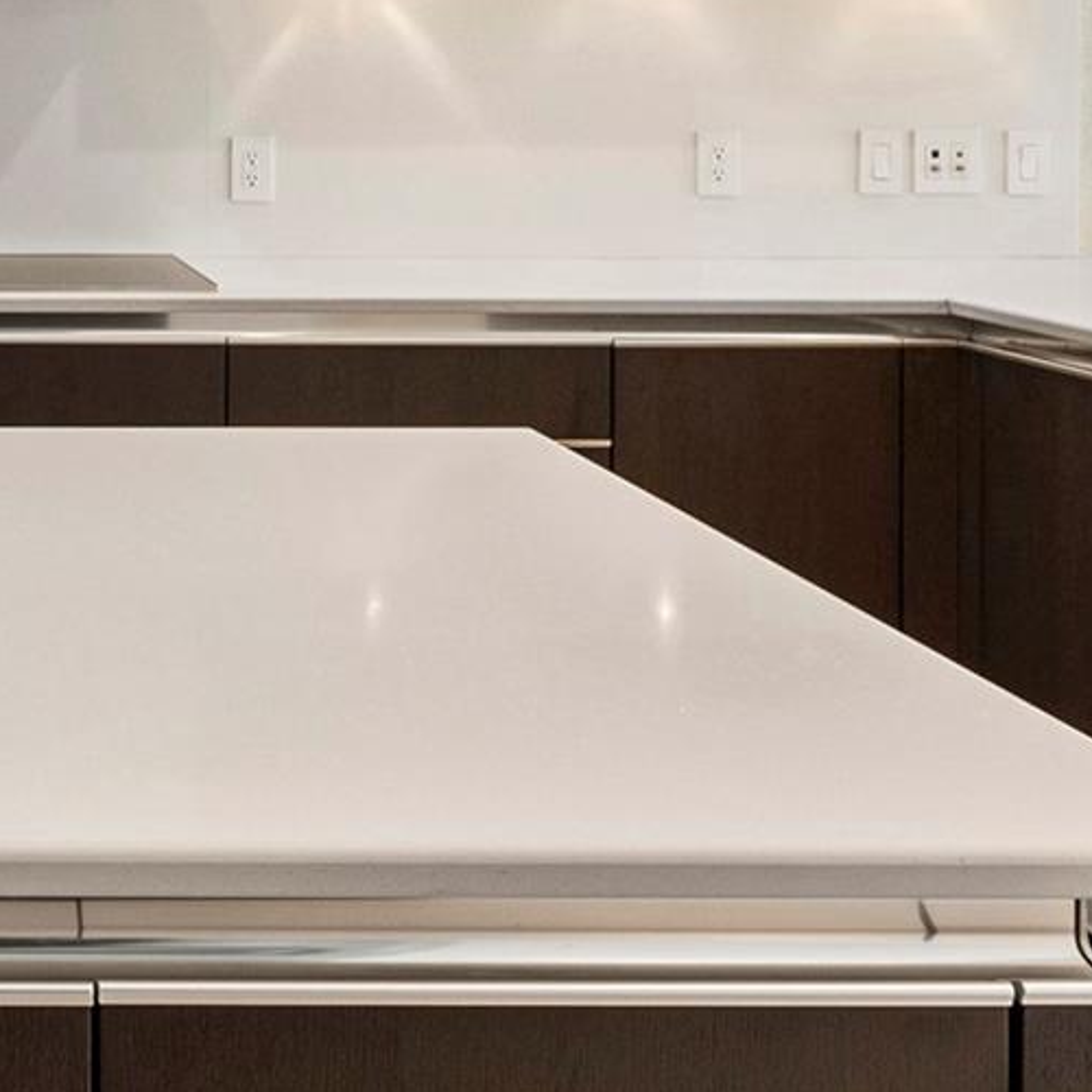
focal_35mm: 49
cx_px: -74
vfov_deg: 32.8
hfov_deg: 31.3
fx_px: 1749
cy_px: 99
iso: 400
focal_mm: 12
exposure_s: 1/25
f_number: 8
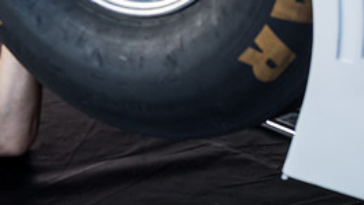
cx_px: -19
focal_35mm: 140
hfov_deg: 15.0
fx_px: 1351
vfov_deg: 8.6
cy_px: 2
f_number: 9
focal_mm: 40.7
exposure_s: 1/80
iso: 400
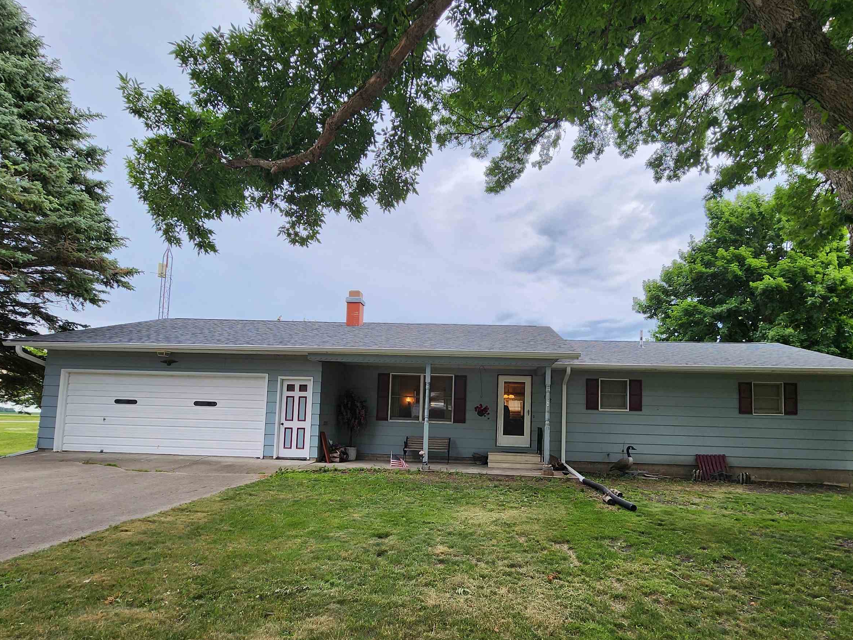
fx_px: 419
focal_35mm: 17
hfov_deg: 90.8
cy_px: 386
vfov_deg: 73.9
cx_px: 463
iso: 50
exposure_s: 1/329
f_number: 2.2
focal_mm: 2.2
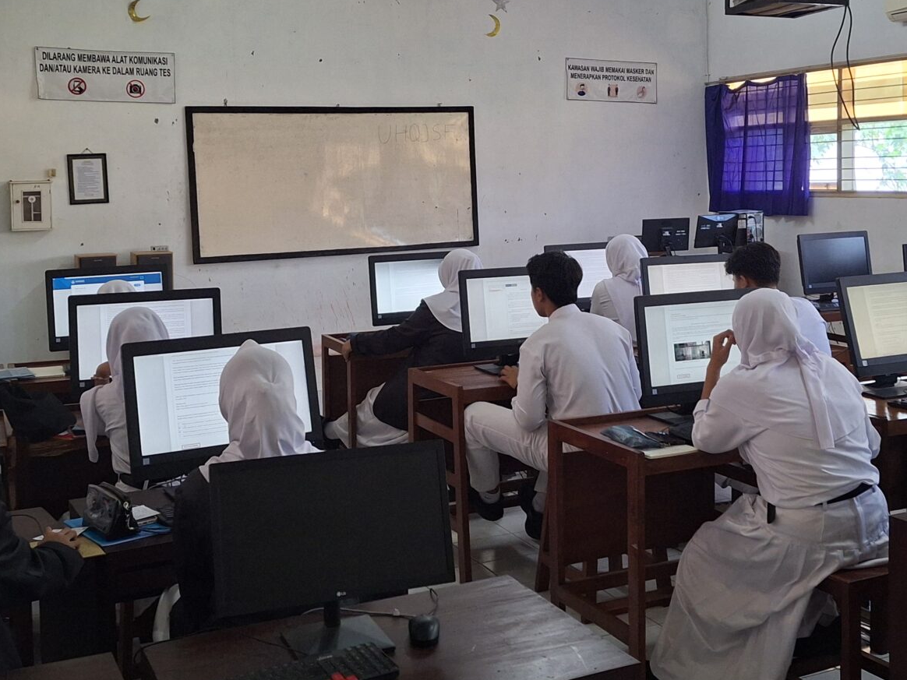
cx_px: 496
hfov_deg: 42.9
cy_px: 226
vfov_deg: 32.6
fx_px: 1153
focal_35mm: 44
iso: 200
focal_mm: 4.69
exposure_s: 1/100
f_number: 1.8
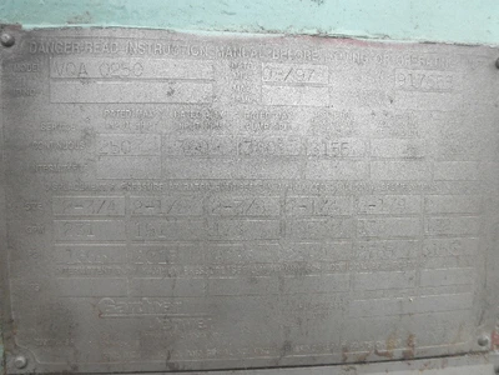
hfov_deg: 63.4
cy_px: 188
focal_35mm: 28
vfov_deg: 49.7
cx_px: 250
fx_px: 404
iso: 64
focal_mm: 5
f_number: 3
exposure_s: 1/125
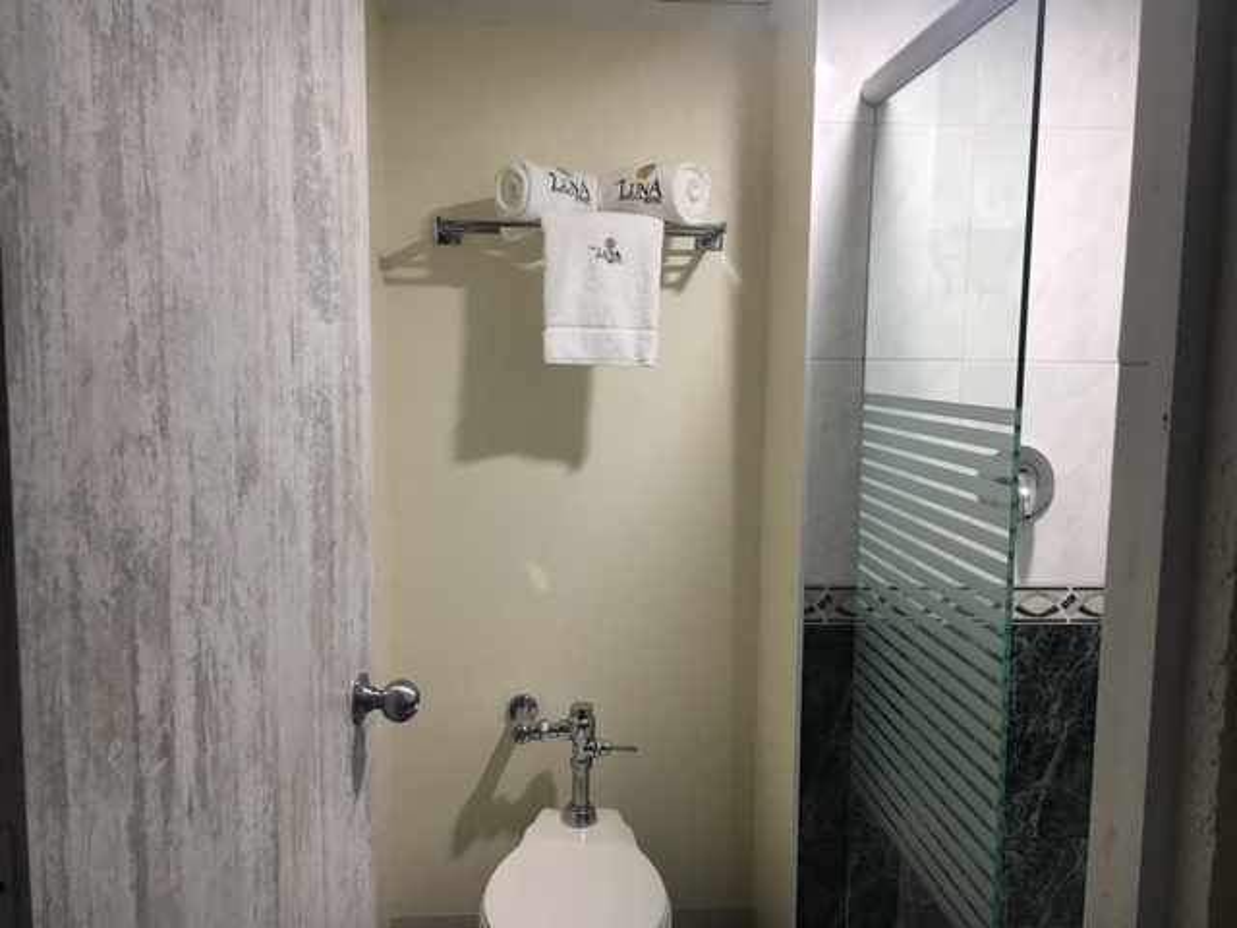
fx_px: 1036
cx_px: 618
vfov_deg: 48.2
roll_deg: -0.5
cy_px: 464
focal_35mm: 29
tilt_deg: -5.8
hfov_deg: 61.7
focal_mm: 4.15
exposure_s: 1/30
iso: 80
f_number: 2.2
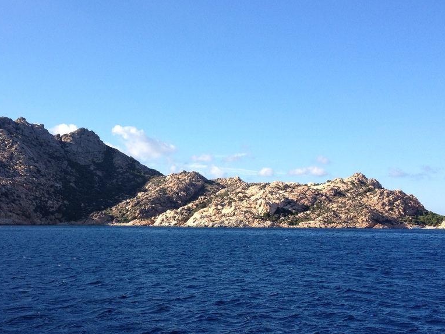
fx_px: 707
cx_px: 185
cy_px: 202
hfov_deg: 34.9
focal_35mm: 55
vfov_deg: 26.5
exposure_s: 1/986
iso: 64
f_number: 2.4
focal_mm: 4.28
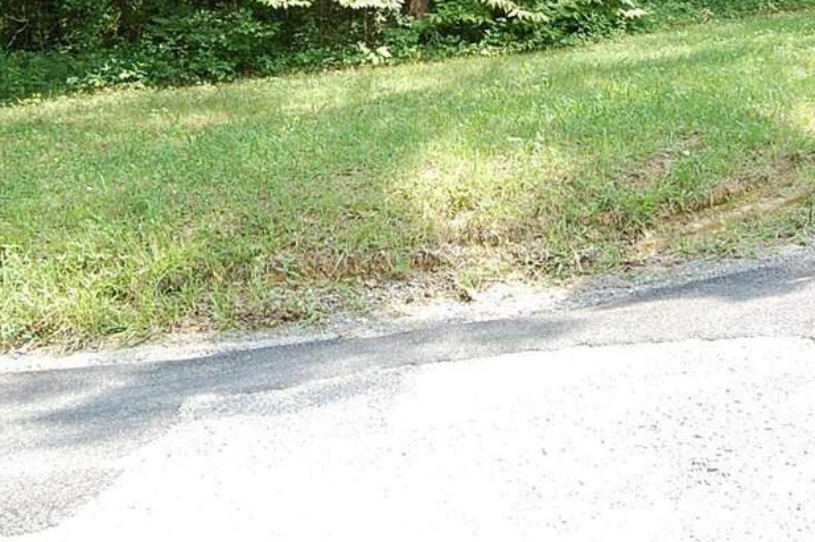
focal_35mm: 56
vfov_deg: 23.0
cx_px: 446
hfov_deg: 35.6
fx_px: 1266
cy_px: -17
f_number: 5.6
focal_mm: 18
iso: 200
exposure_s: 1/125
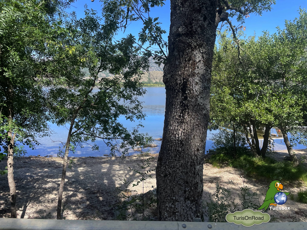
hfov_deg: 67.3
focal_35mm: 26
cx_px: 154
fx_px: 231
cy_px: 115
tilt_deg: -2.7
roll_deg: -0.2
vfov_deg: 53.1
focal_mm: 4.2
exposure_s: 1/1125
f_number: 1.6
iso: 32
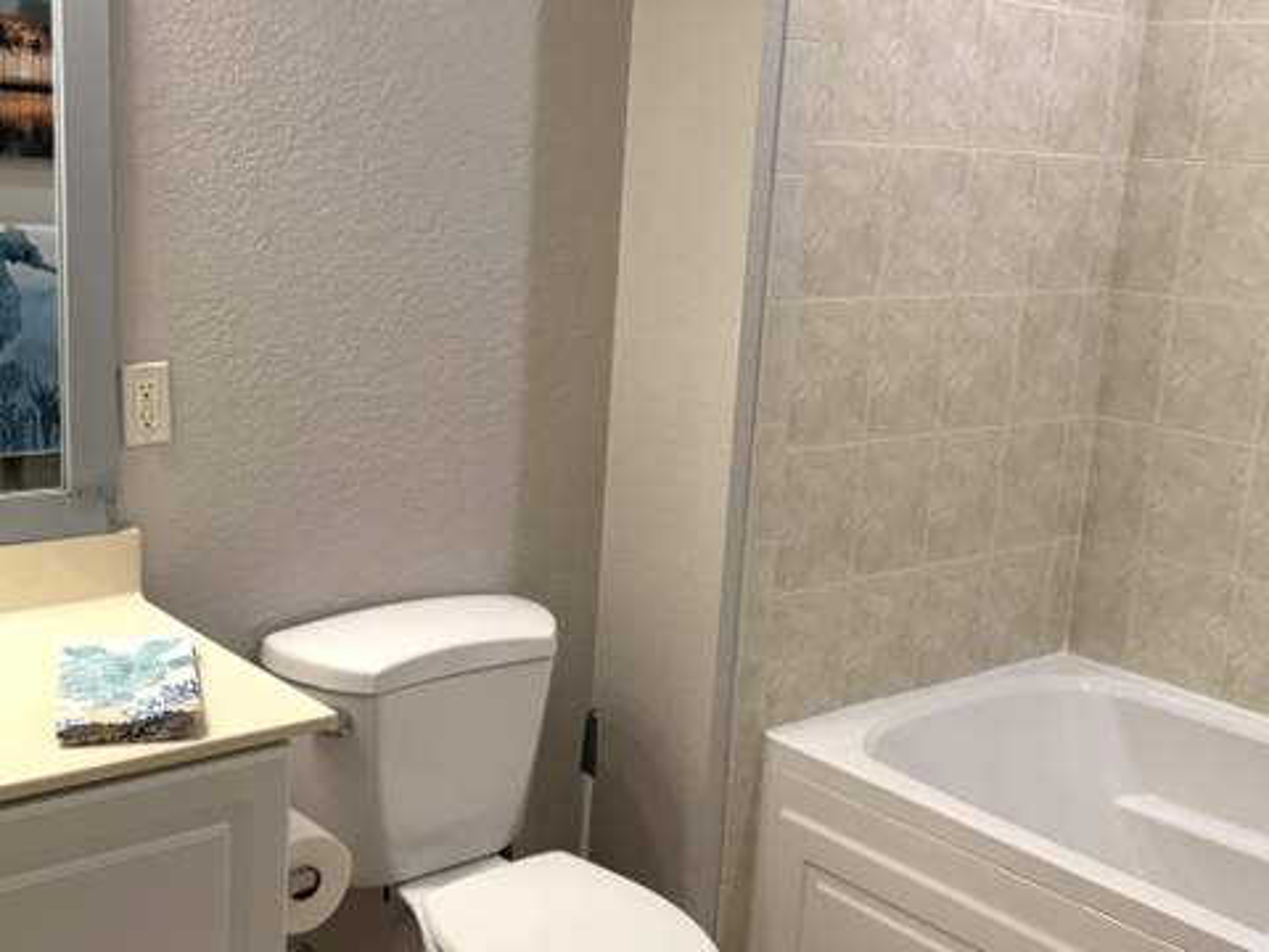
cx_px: 634
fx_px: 1650
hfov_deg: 42.1
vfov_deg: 32.2
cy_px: 476
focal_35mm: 45
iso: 125
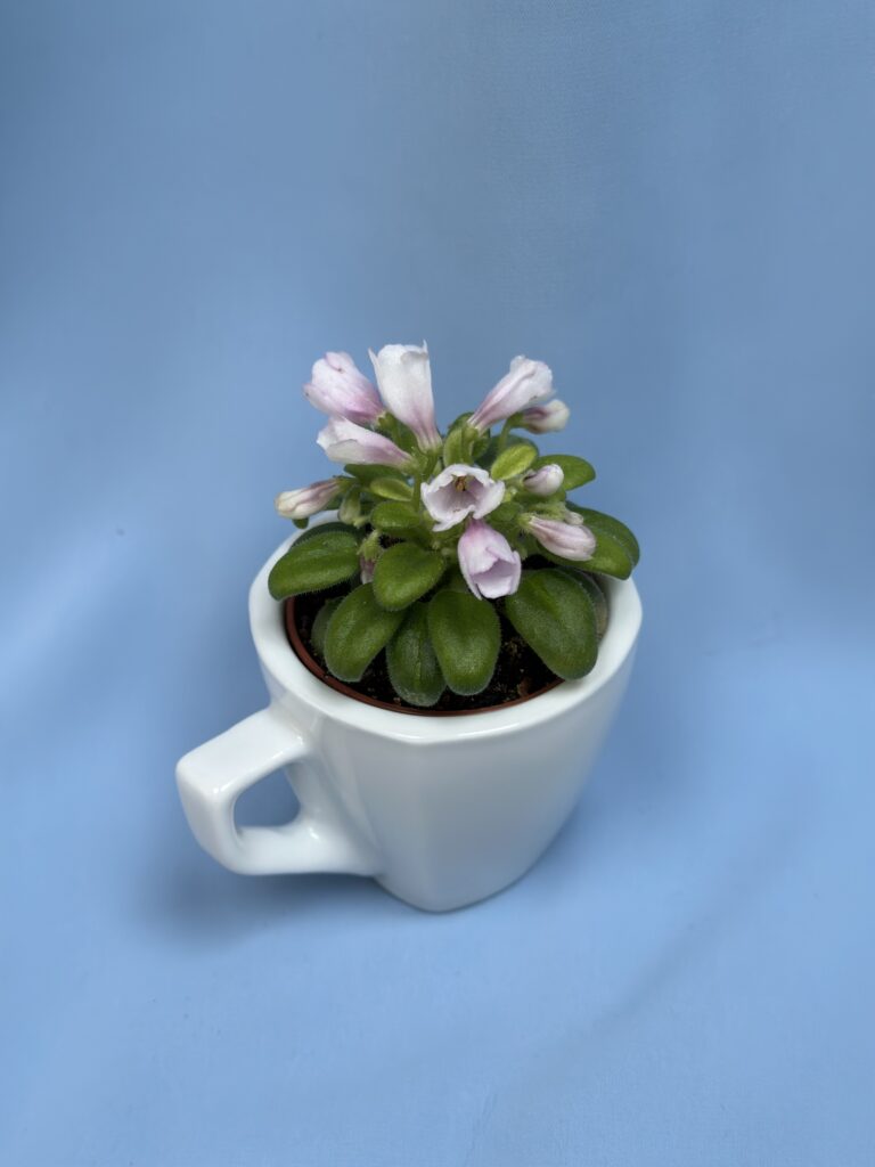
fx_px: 1618
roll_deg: +2.9
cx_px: 438
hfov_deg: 30.3
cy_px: 584
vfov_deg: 39.7
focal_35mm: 48
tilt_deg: -40.2
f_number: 1.78
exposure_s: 1/779
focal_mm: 6.86
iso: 80
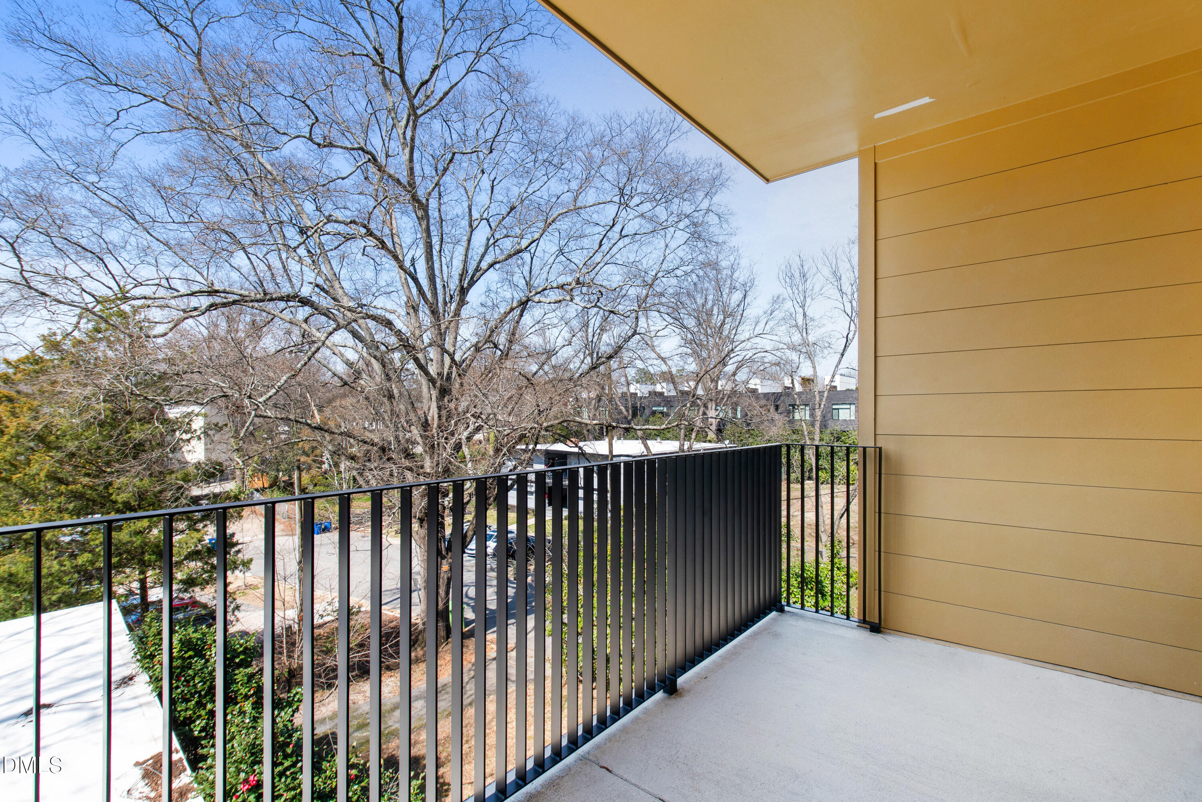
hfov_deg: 100.4
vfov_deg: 77.3
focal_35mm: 15
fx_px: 501
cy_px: 401
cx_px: 601
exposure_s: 1/50
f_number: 8
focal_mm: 10
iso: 100
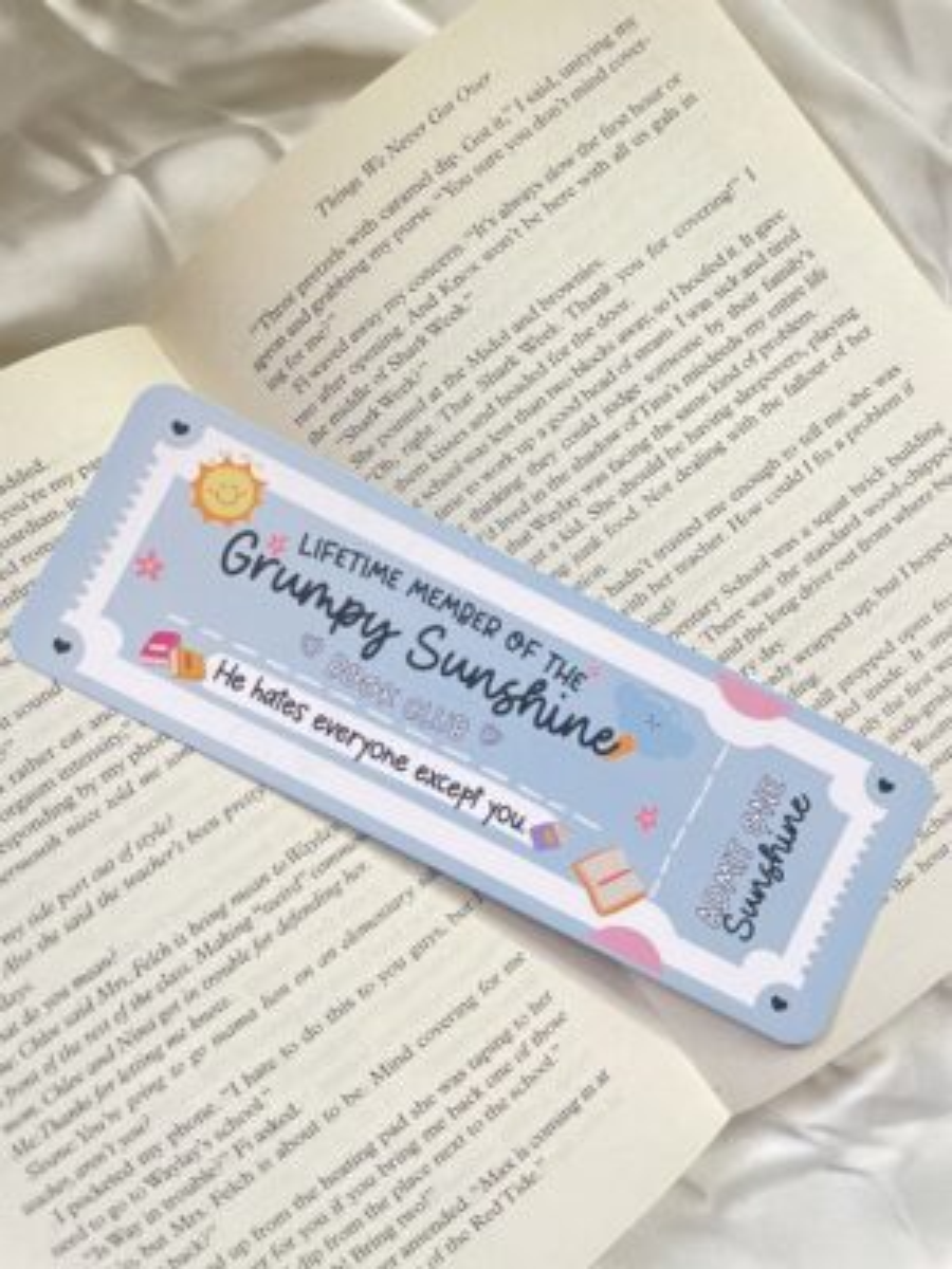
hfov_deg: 53.1
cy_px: 634
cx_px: 476
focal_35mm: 26
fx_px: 953
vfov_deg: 67.3
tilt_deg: -86.6
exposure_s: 1/50
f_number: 1.6
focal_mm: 4.2
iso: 125
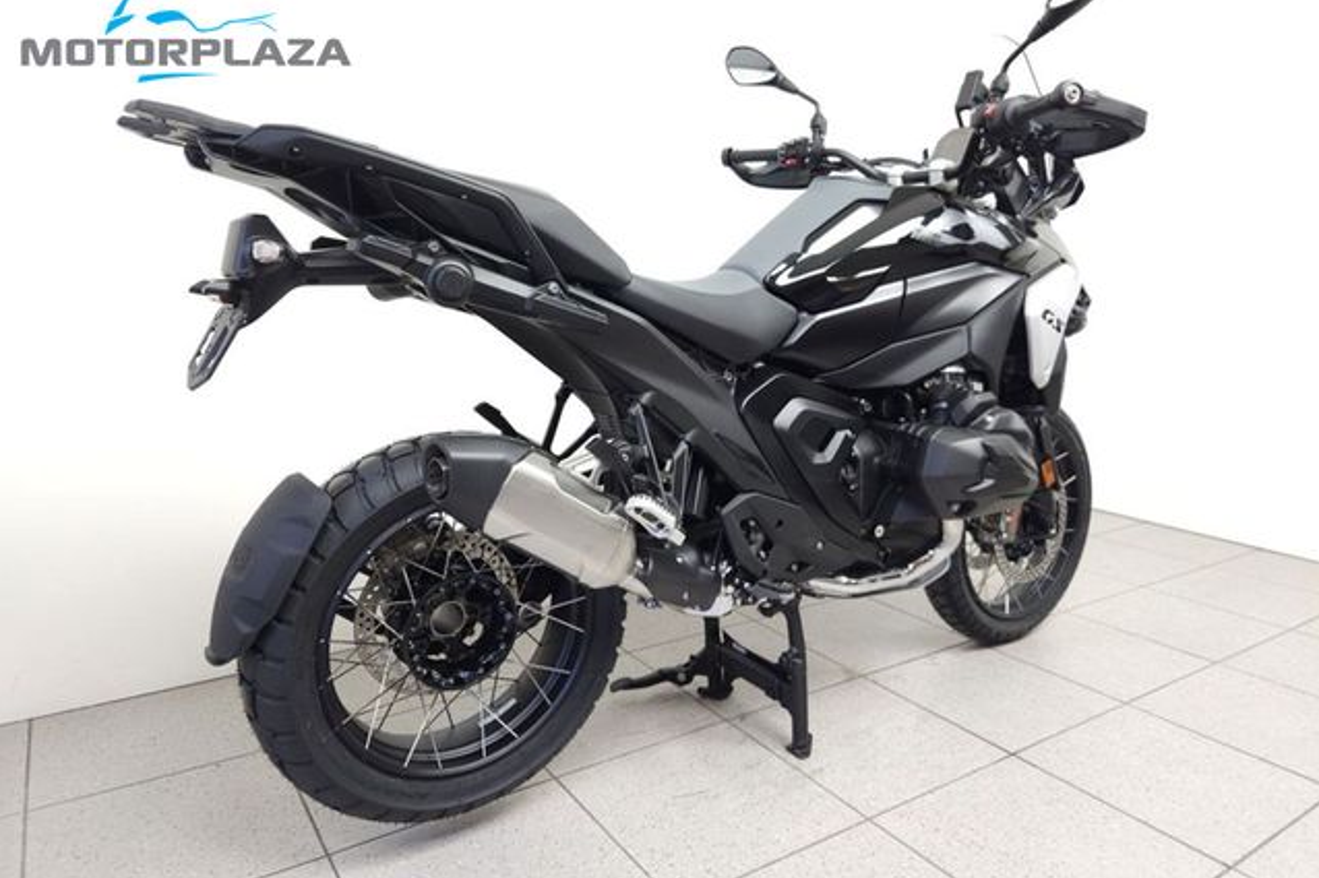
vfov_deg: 53.1
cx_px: 660
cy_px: 415
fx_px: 879
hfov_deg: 73.8
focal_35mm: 24
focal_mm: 5.4
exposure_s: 1/33
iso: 125
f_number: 1.8
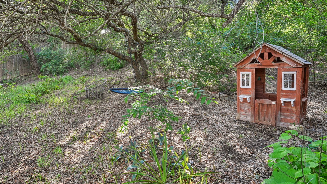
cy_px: 90
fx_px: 182
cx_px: 146
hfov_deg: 83.6
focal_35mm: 21
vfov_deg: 53.6
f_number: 8
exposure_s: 1/20
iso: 200
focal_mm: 16
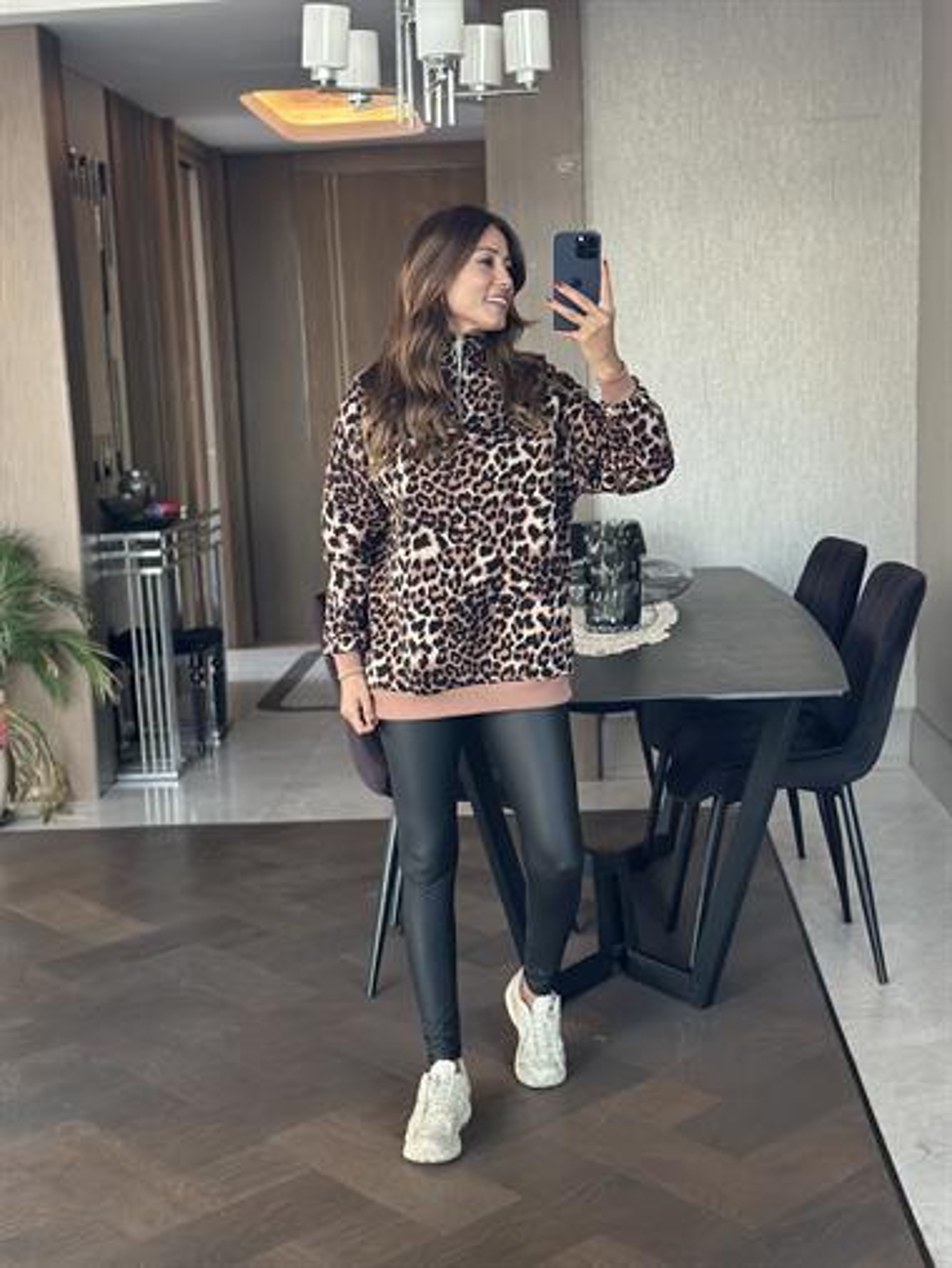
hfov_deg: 30.3
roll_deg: +2.9
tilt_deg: -15.2
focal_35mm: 48
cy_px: 634
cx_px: 476
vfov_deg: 39.6
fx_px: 1759
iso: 320
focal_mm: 6.86
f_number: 1.78
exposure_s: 1/60
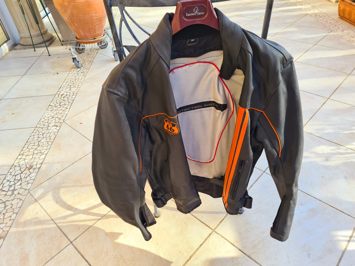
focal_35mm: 26
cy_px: 133
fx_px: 267
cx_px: 178
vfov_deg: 53.1
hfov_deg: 67.3
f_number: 1.8
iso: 50
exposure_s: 1/385
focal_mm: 5.4
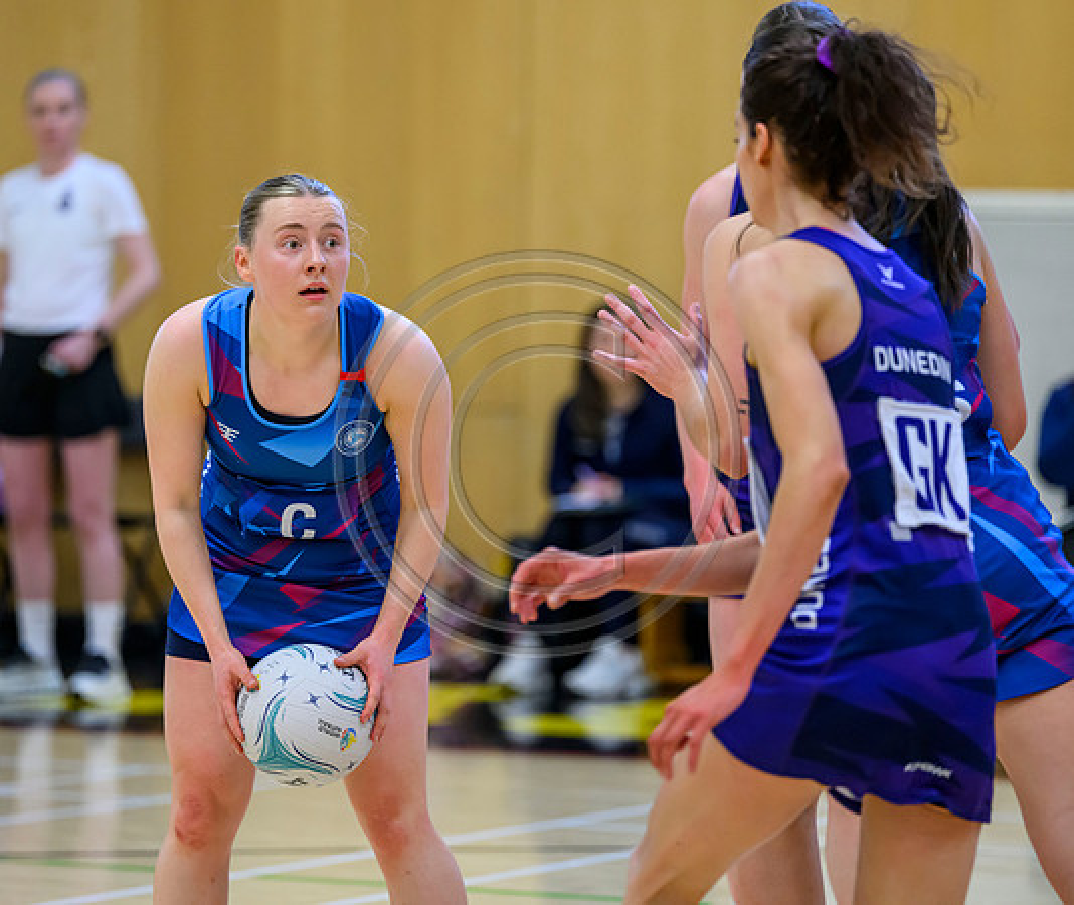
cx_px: 393
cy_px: 454
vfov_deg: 6.8
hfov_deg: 8.0
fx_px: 7643
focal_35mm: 235
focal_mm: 200
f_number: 3.2
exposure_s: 1/1000
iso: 4000
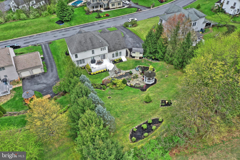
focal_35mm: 28
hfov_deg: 65.5
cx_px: 120
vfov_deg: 46.4
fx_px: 187
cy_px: 80
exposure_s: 1/200
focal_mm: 10.3
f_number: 5
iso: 100
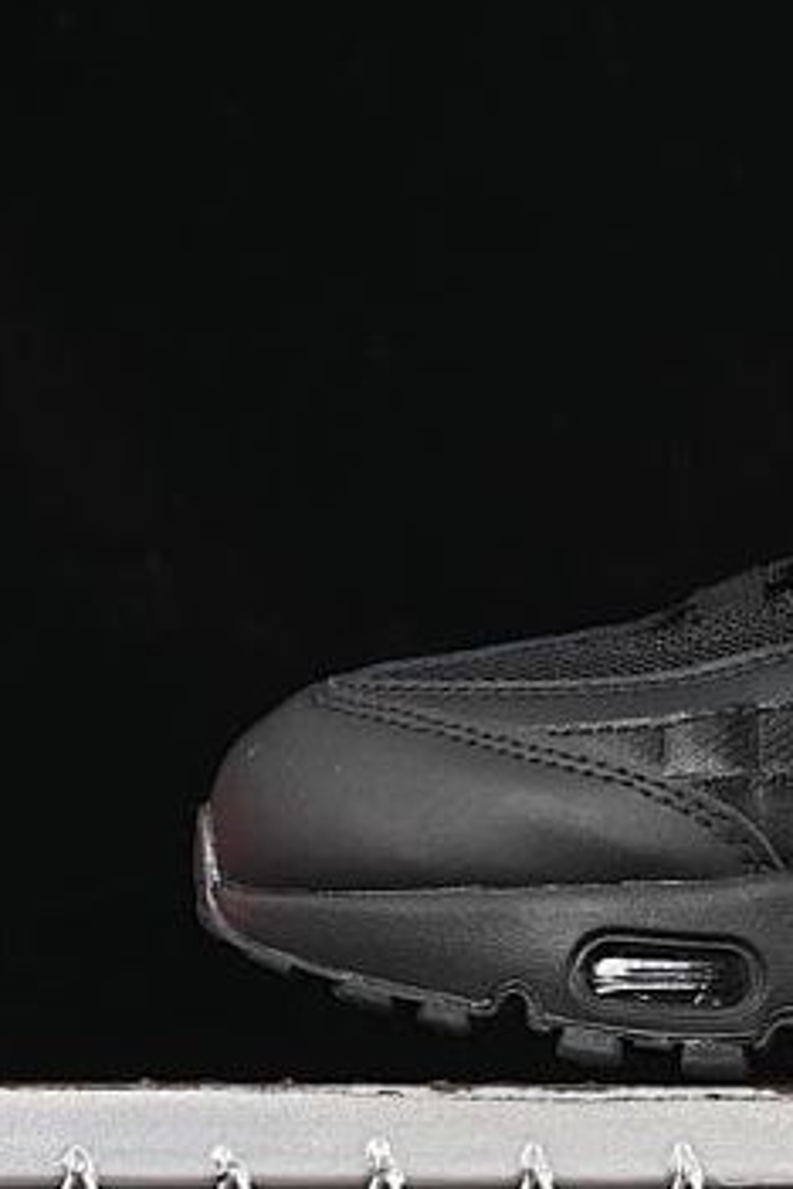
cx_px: 1176
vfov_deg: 12.0
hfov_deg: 7.9
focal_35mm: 171
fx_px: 5650
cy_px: 530
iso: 160
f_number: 6.3
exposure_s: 1/60
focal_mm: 50
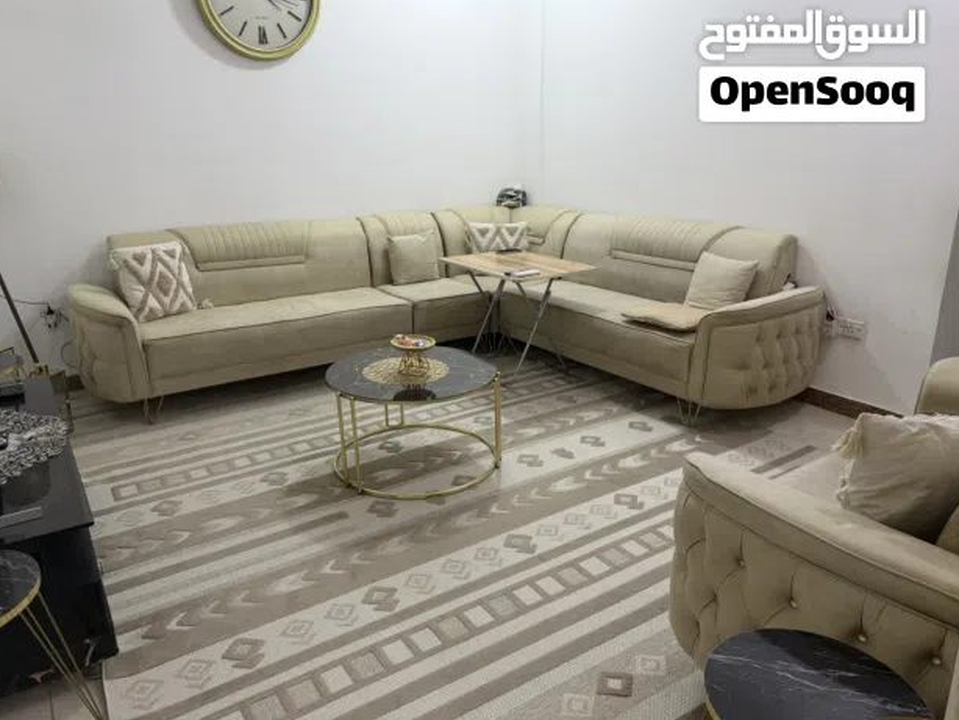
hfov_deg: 69.4
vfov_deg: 54.9
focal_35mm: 25
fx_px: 693
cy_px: 347
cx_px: 464
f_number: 1.78
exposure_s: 1/100
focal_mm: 6.76
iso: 100
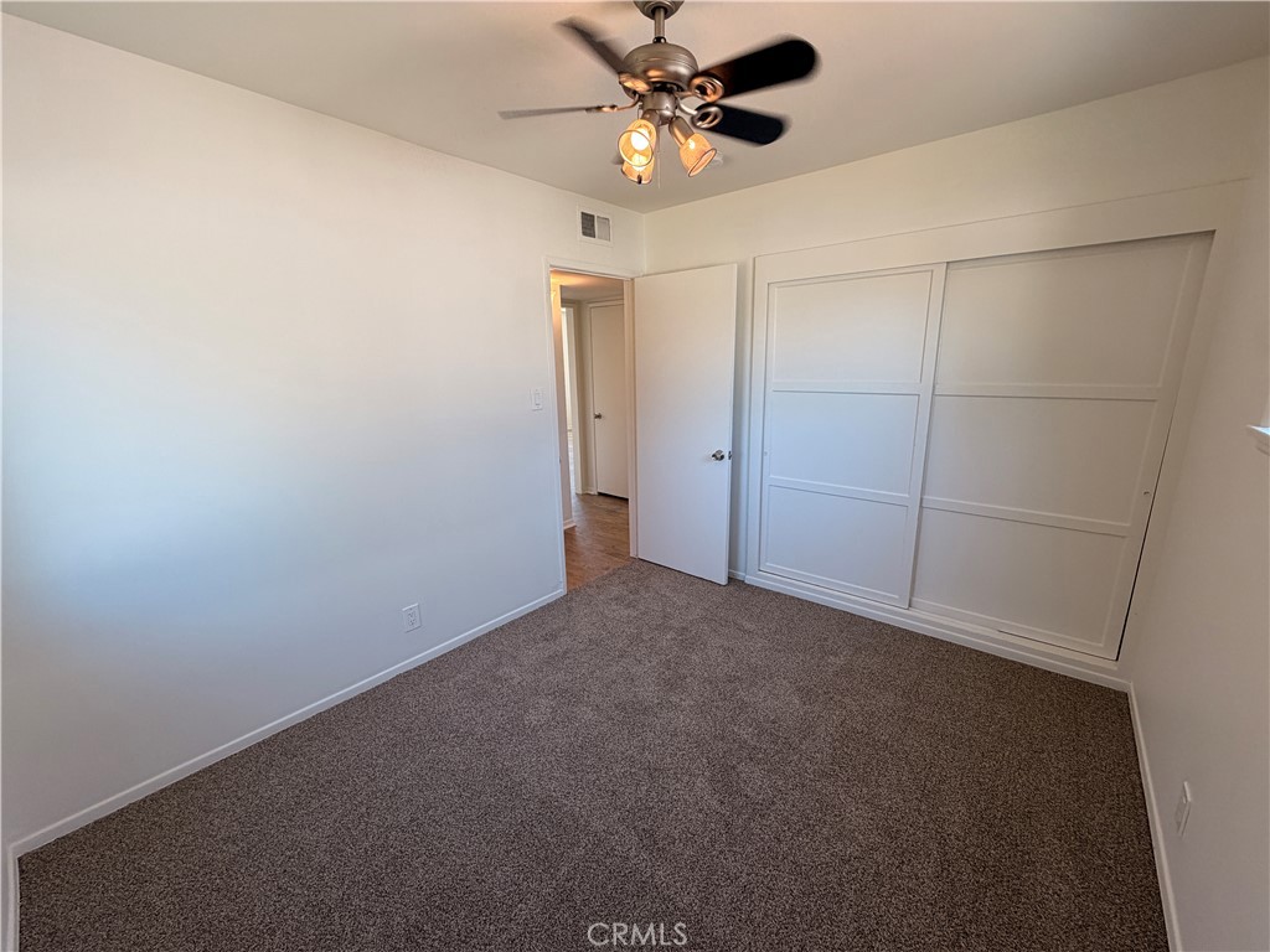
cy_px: 476
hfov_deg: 102.1
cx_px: 635
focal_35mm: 14
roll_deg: +1.2
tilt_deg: -13.7
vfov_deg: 85.7
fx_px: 514
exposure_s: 1/120
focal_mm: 2.22
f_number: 2.2
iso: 125
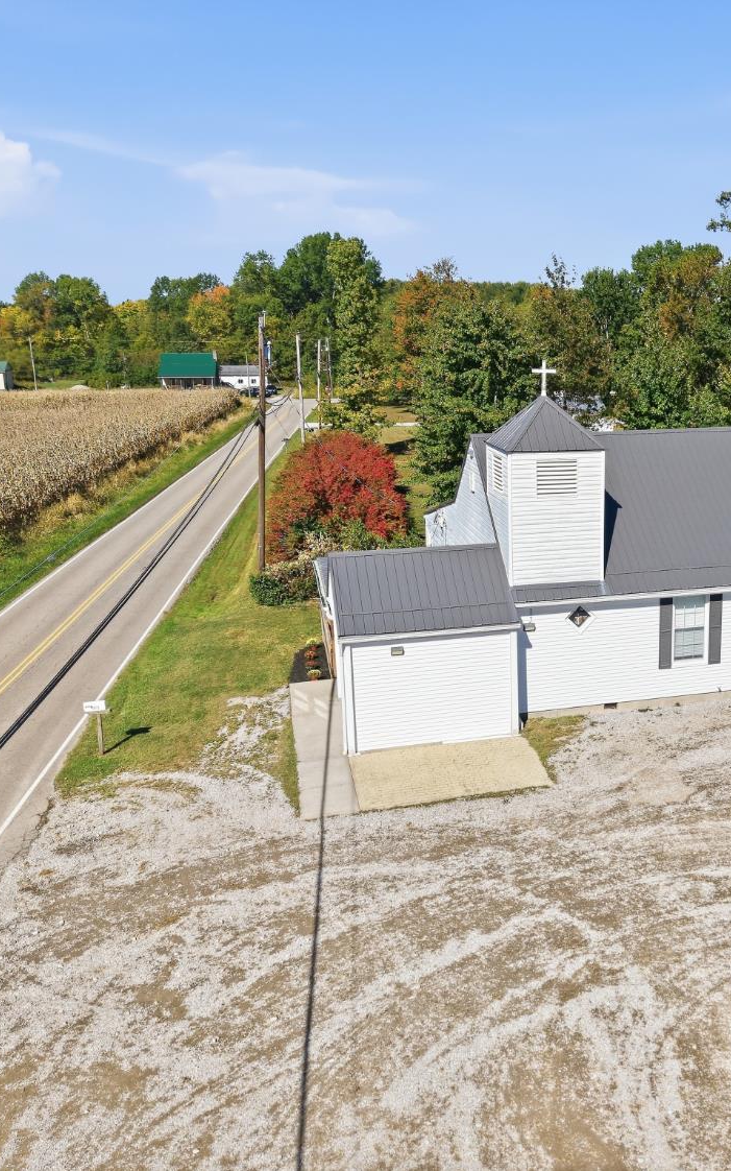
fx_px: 1084
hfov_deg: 36.0
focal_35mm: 34
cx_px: 587
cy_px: 586
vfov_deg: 56.7
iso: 160
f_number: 1.8
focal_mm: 8.7
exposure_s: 1/5000
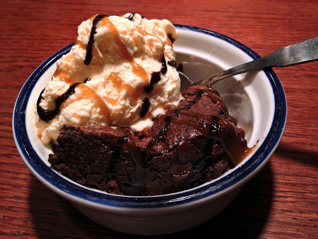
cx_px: 159
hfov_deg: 52.6
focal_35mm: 35
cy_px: 120
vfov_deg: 40.7
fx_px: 322
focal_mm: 4.28
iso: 64
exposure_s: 1/20
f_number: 2.4
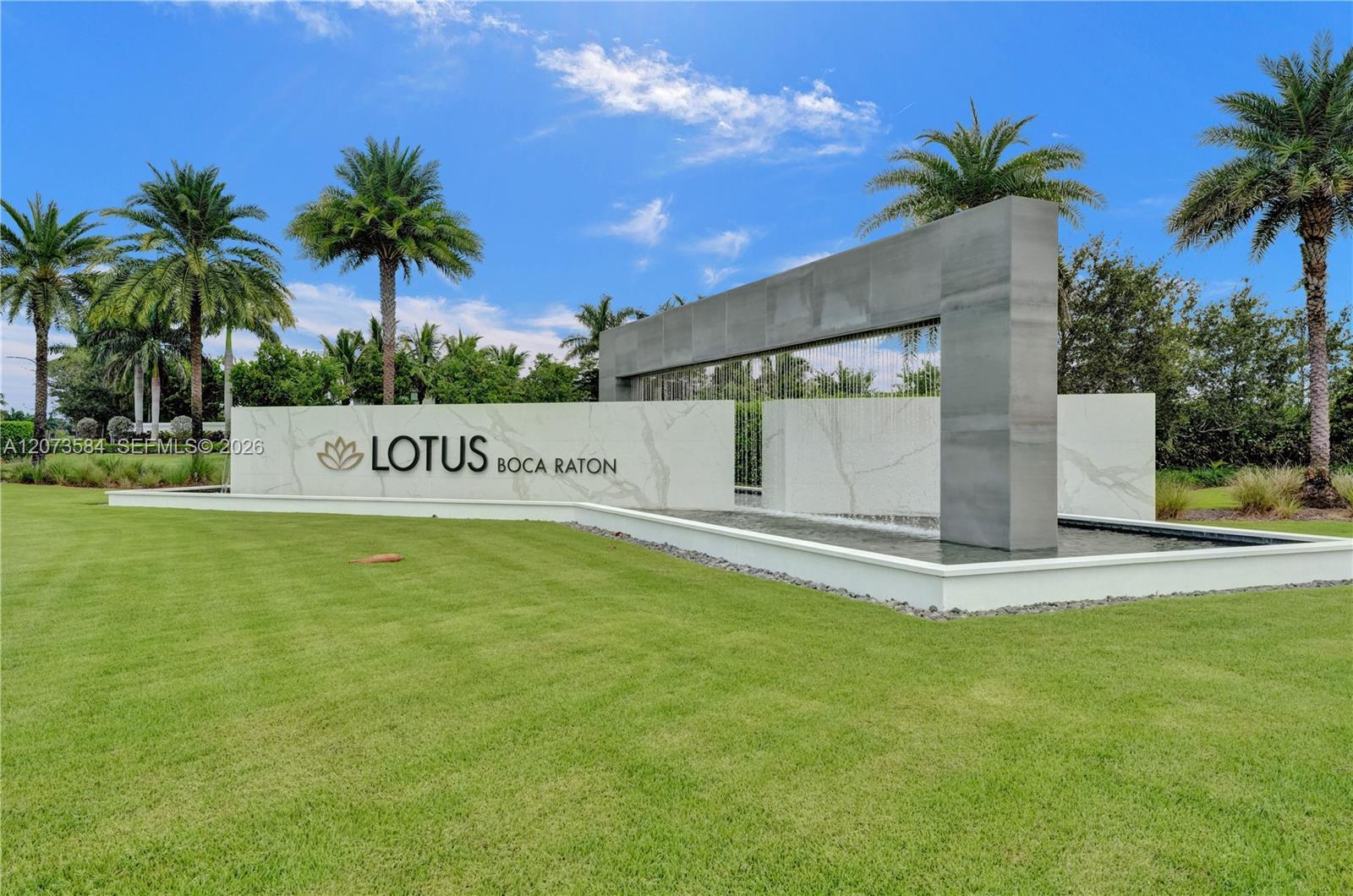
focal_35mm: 24
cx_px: 676
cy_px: 448
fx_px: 900
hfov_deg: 73.8
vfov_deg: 52.9
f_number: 13
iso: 2500
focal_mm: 24
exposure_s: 1/4000
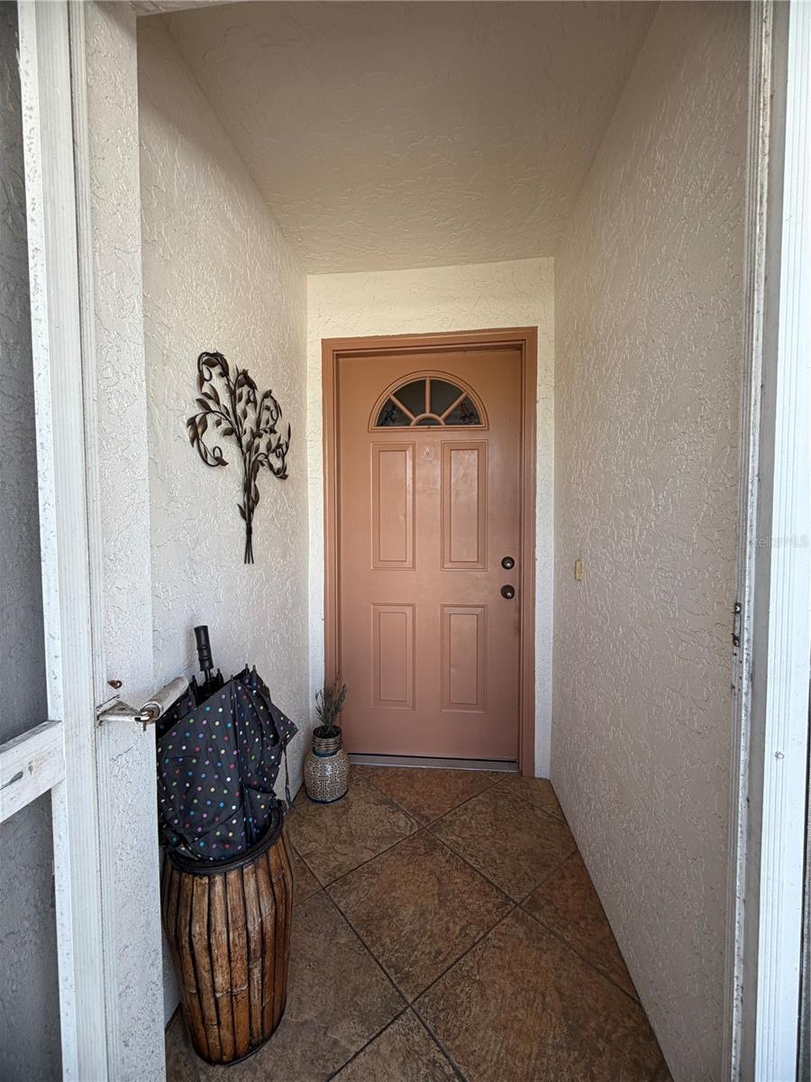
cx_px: 406
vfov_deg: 102.1
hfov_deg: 85.7
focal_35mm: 14
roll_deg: +0.3
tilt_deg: -3.6
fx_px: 437
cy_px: 541
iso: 50
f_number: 2.2
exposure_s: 1/121
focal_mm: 2.22
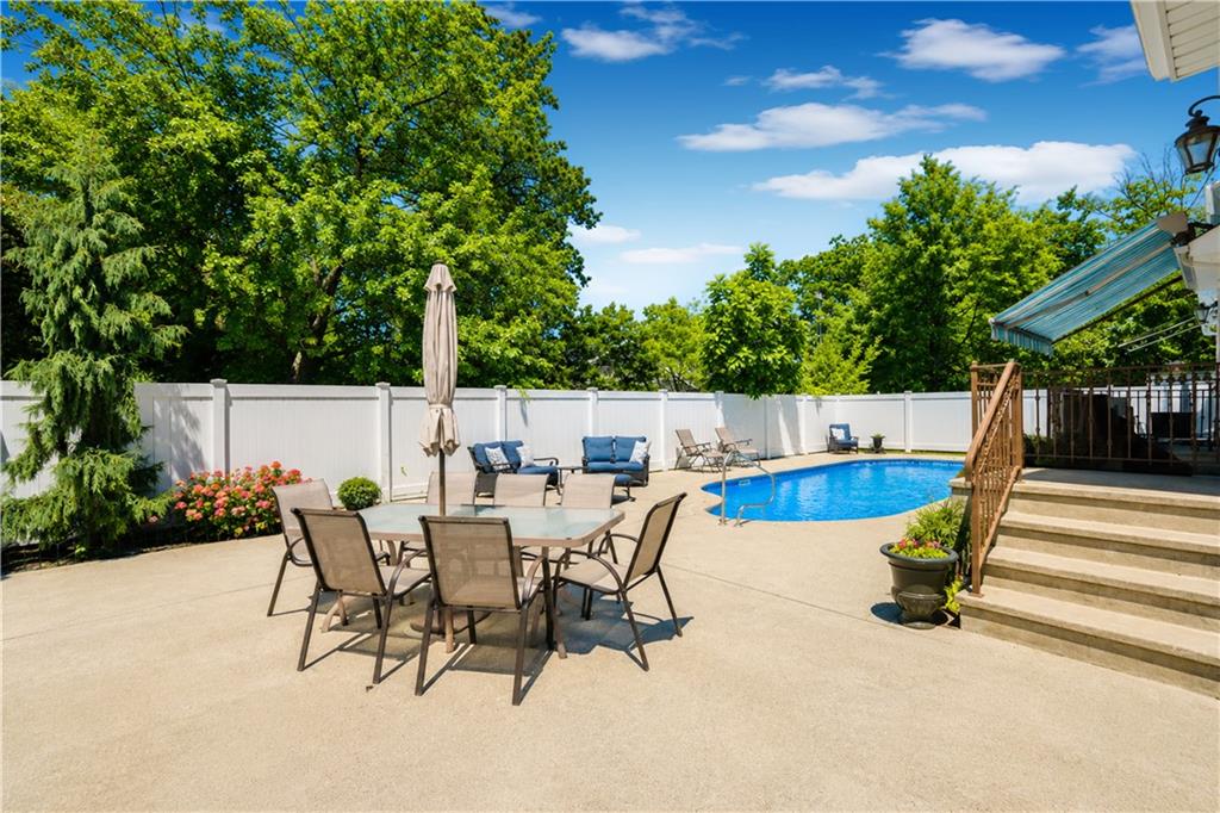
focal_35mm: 16
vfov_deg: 72.0
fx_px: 559
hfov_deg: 95.0
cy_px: 406
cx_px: 610
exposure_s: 1/160
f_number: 10
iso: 100
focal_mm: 16.5
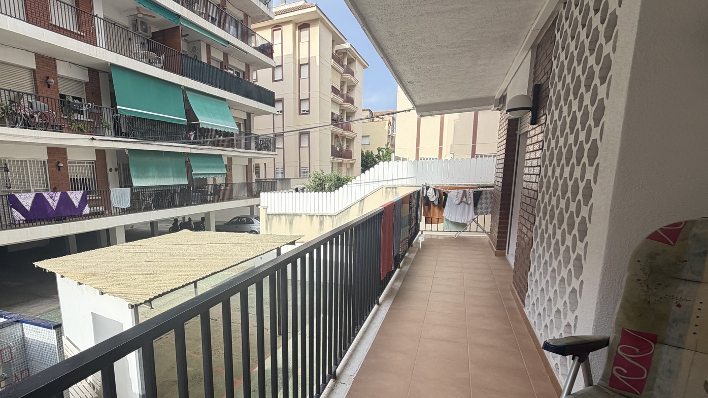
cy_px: 252
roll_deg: +2.0
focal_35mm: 21
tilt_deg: -10.4
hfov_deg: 82.0
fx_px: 394
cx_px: 259
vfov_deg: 52.9
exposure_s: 1/370
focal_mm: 2.22
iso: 50
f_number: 2.2
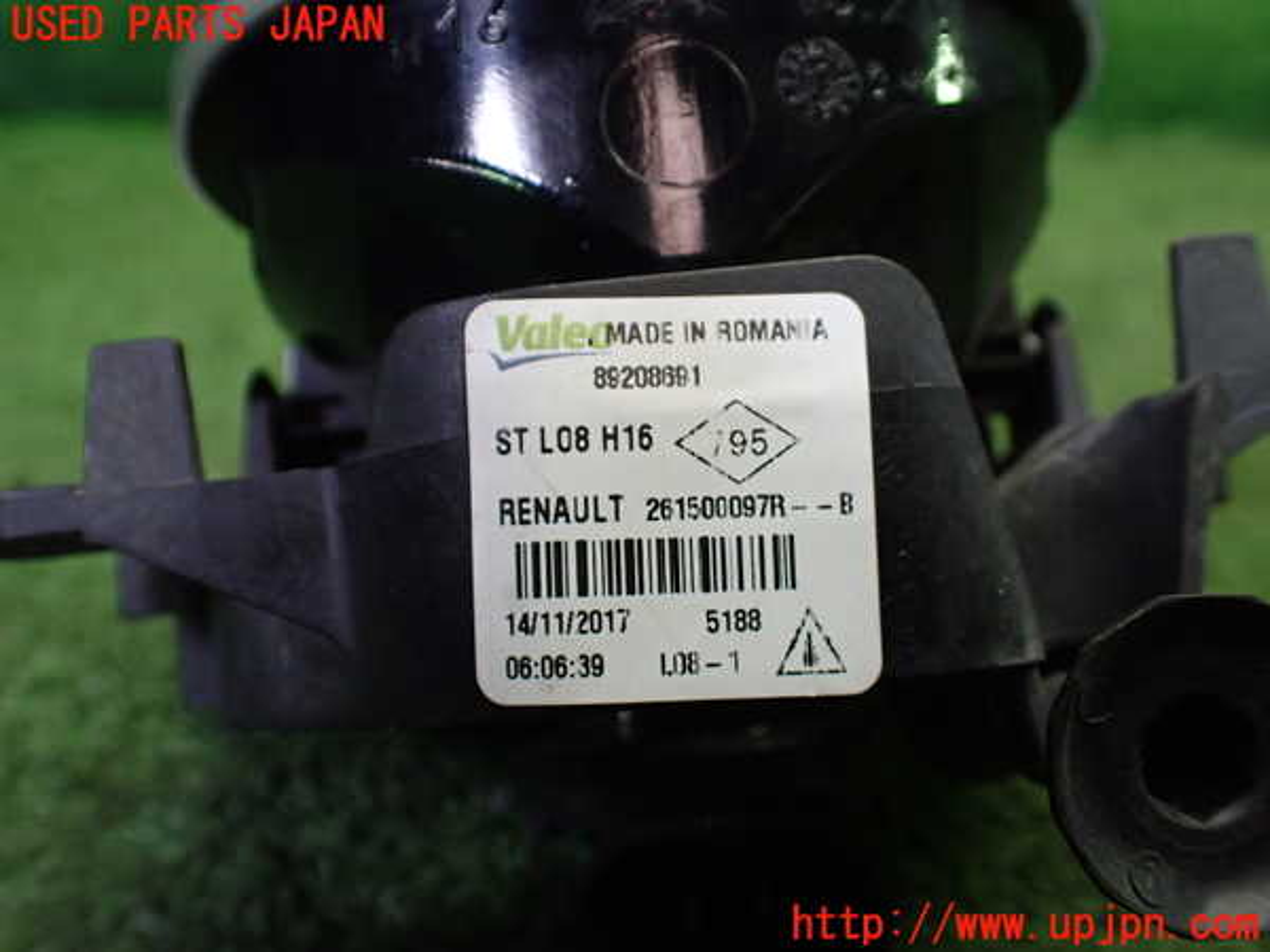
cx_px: 635
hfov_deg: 60.0
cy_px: 476
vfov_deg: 46.8
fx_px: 1101
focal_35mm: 30
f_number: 2.3
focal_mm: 5.4
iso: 500
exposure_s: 1/125
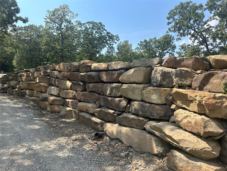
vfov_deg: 53.1
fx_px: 170
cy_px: 86
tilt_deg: +0.5
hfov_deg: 67.3
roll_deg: -1.5
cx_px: 114
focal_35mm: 26
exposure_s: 1/2632
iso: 50
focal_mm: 5.7
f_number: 1.5
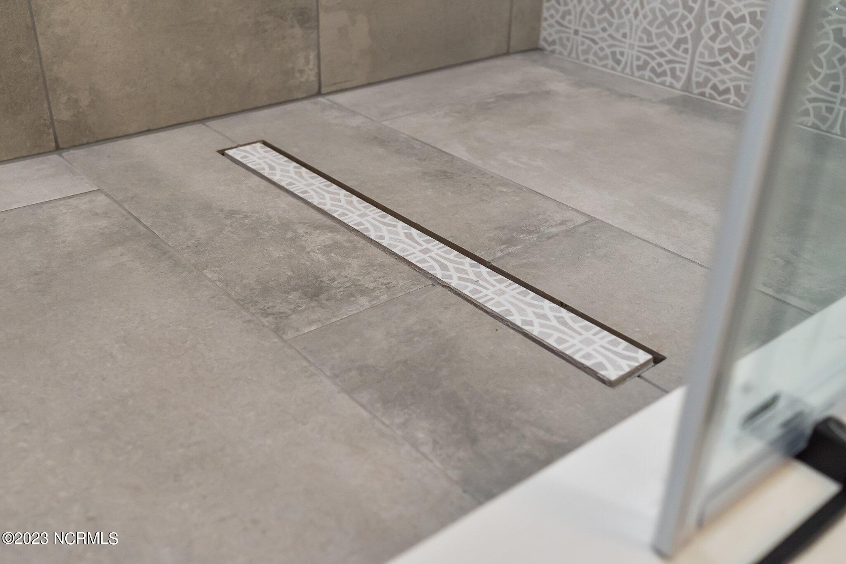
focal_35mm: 34
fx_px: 799
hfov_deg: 55.8
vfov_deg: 38.9
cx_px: 423
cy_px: 282
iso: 1000
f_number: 2.8
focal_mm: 23
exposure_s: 1/160
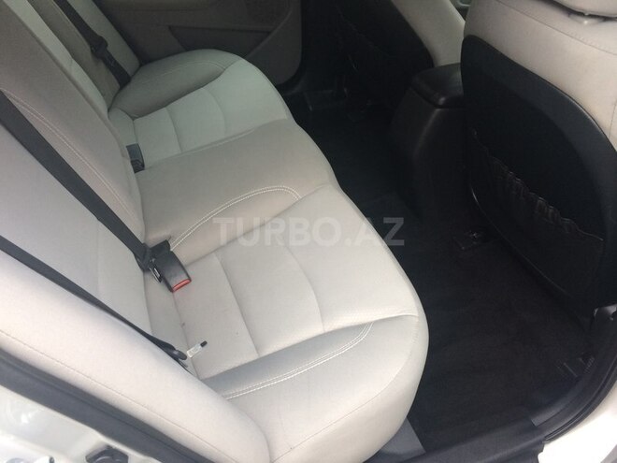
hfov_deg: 61.7
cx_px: 308
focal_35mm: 29
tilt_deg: -39.5
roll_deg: -8.0
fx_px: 517
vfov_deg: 48.2
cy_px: 232
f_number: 2.2
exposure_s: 1/33
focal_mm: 4.15
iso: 32
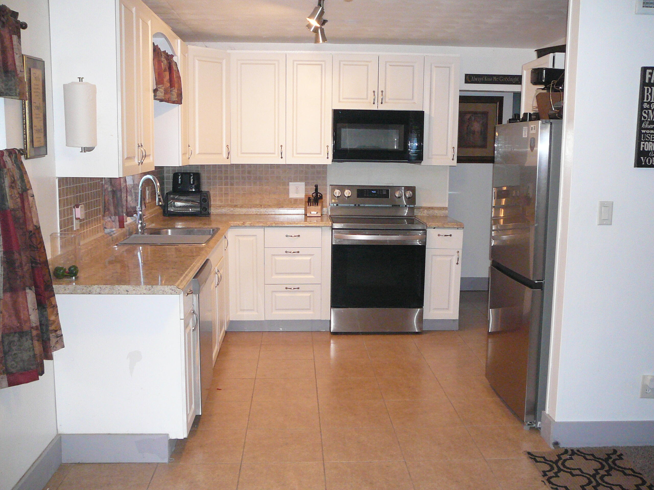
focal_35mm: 35
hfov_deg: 52.6
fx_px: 661
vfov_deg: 40.7
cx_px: 327
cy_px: 245
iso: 320
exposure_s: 1/30
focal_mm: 5.2
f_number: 2.8
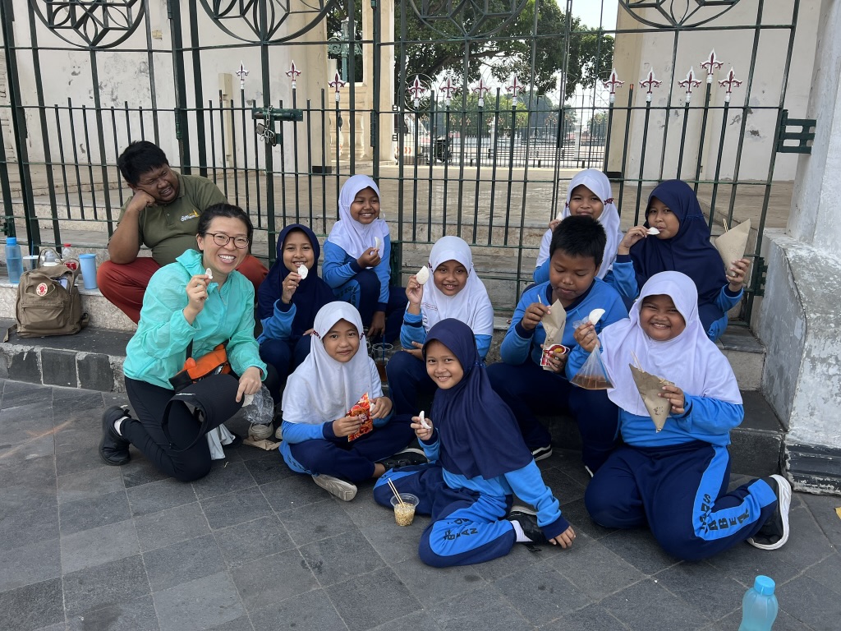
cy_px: 316
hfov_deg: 67.3
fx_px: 632
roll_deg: -0.9
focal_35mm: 26
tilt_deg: -13.7
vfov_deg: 53.1
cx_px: 420
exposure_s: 1/887
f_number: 1.5
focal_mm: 5.7
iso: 50
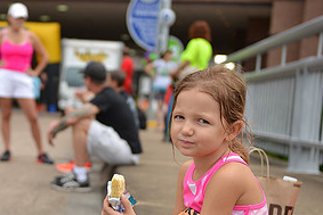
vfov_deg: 16.5
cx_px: 70
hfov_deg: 24.4
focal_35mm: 82
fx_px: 736
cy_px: 185
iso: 100
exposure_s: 1/250
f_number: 2.8
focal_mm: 40
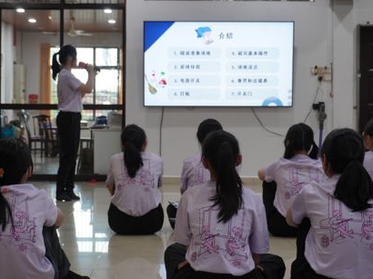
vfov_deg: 20.7
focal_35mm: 71
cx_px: 164
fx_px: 765
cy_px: 138
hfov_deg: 27.4
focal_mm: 42
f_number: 5.6
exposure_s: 1/80
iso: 1000
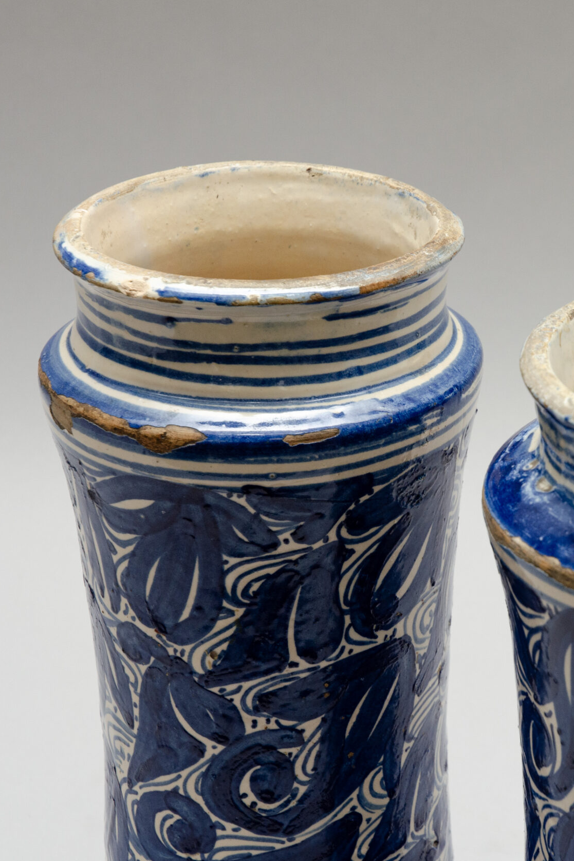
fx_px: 3008
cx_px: 490
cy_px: 428
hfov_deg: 10.9
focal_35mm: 126
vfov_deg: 16.3
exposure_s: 1/125
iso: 200
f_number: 8
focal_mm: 55
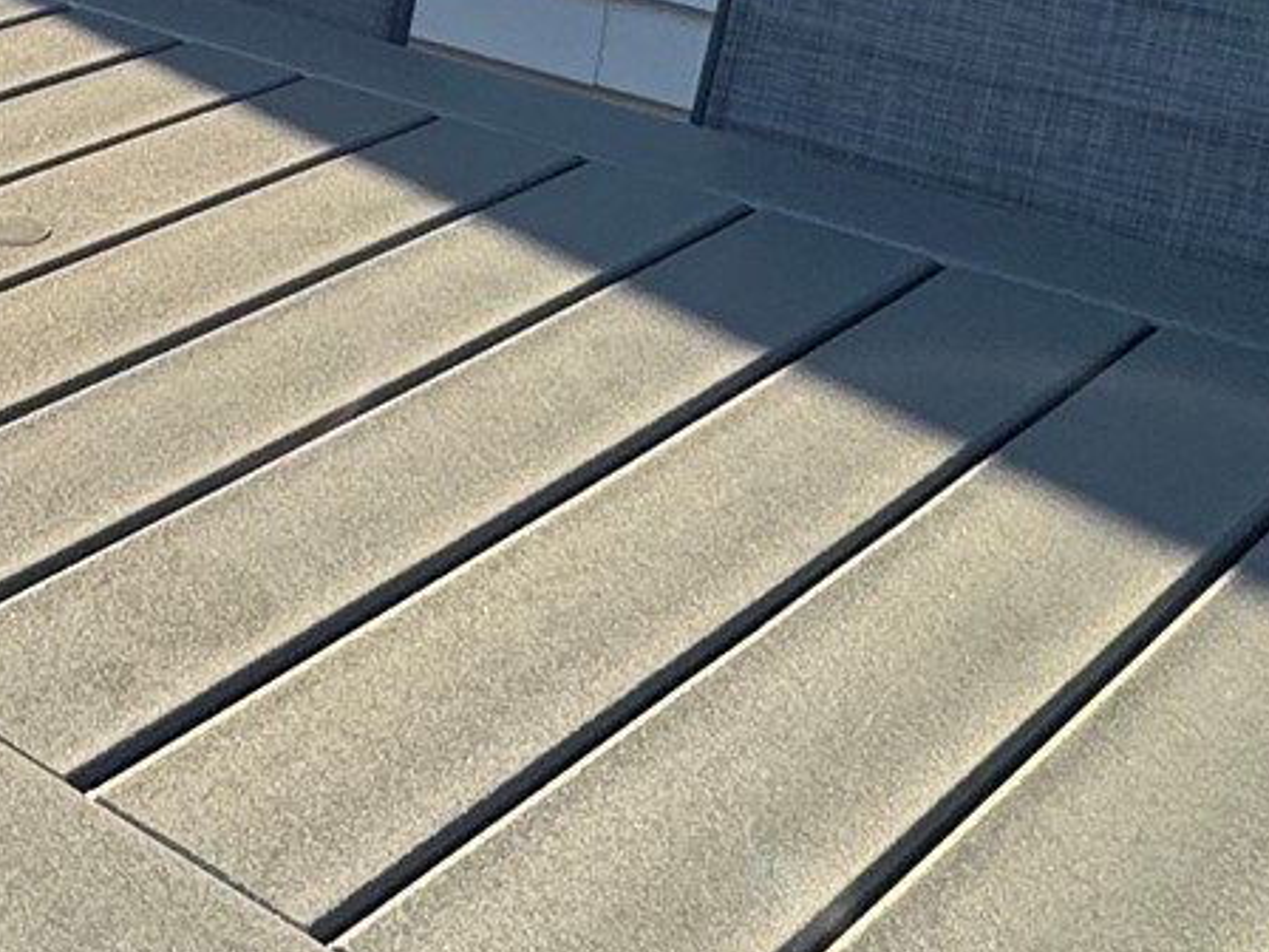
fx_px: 2346
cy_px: -258
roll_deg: +1.3
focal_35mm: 64
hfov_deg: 26.2
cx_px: -343
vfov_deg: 21.0
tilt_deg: -11.2
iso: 40
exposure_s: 1/485
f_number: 2.2
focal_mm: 2.22
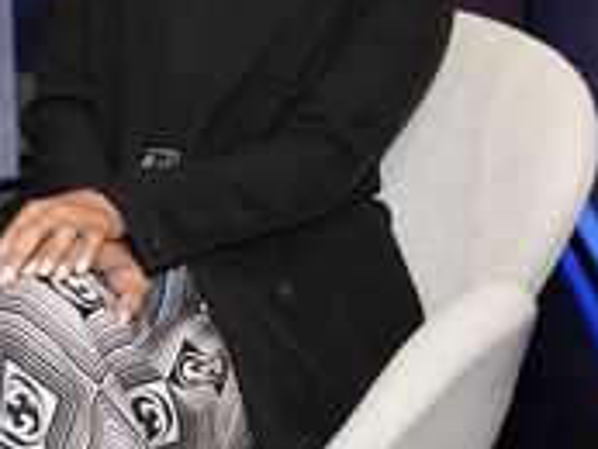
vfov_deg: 12.8
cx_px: 137
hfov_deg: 17.0
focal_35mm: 115
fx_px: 1988
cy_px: 38
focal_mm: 46
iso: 2000
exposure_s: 1/200
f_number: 5
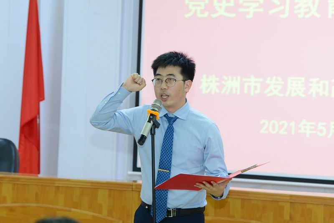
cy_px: 112
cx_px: 167
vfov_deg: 12.5
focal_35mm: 110
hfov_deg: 18.6
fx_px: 1021
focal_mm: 110
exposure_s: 1/60
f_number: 4.5
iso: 1250
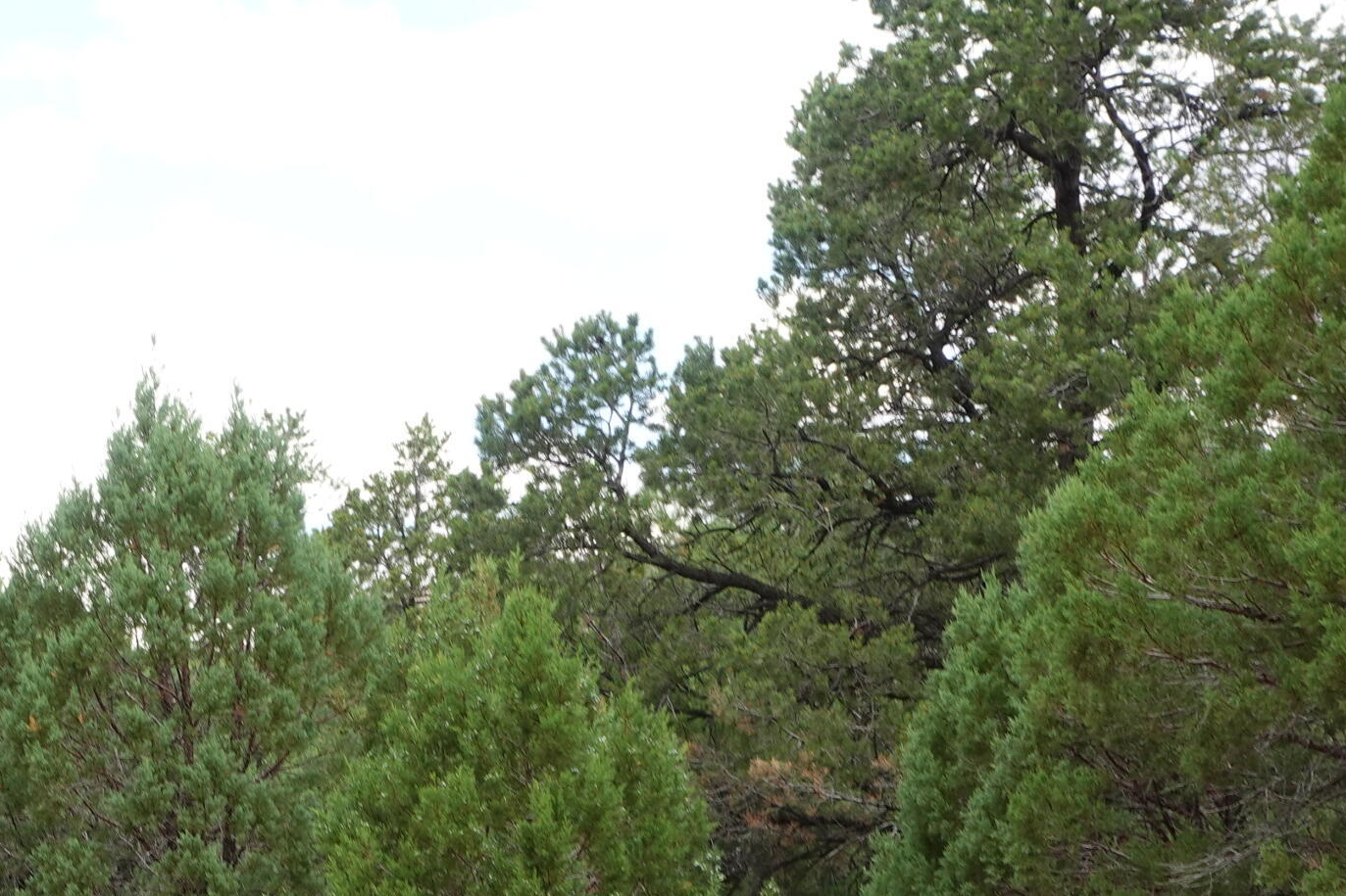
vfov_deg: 8.9
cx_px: -74
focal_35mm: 153
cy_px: 860
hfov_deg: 13.2
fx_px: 5719
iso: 125
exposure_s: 1/100
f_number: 5.6
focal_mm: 25.7
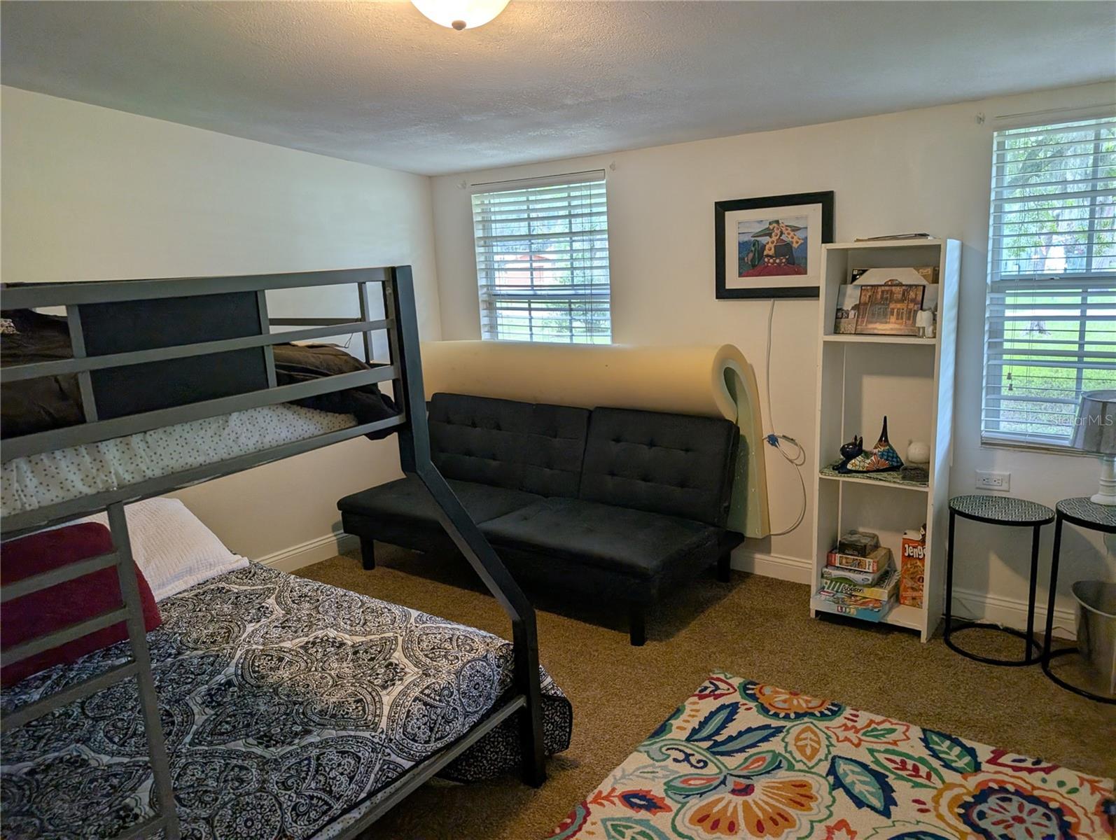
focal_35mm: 24
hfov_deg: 71.5
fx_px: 775
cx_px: 558
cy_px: 420
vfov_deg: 56.9
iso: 129
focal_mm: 6.9
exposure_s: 1/120
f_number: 1.68
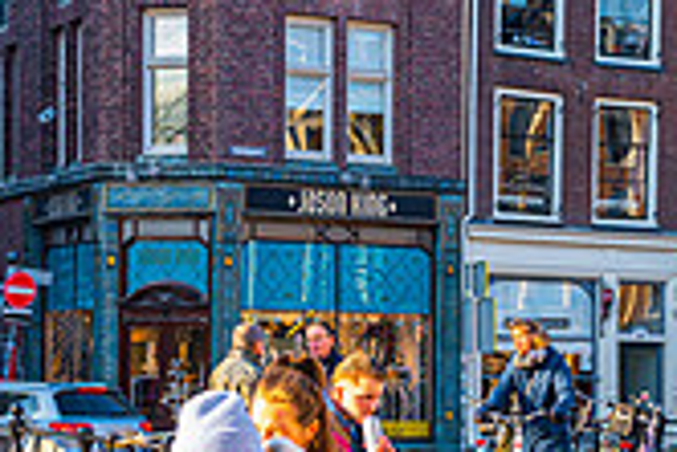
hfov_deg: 16.0
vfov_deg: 11.2
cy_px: 413
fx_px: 2296
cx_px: 861
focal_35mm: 122
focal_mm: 35
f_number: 4
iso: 400
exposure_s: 1/800
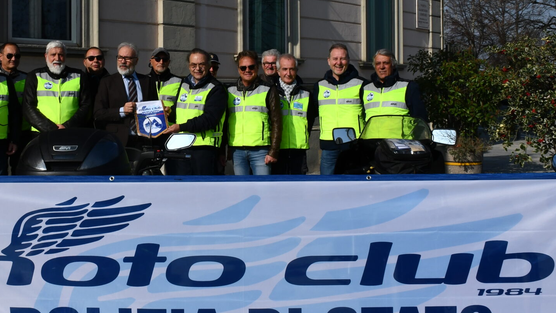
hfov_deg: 37.0
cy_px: 94
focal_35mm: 56
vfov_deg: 21.3
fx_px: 826
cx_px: 208
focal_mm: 20
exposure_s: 1/800
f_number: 14
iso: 400
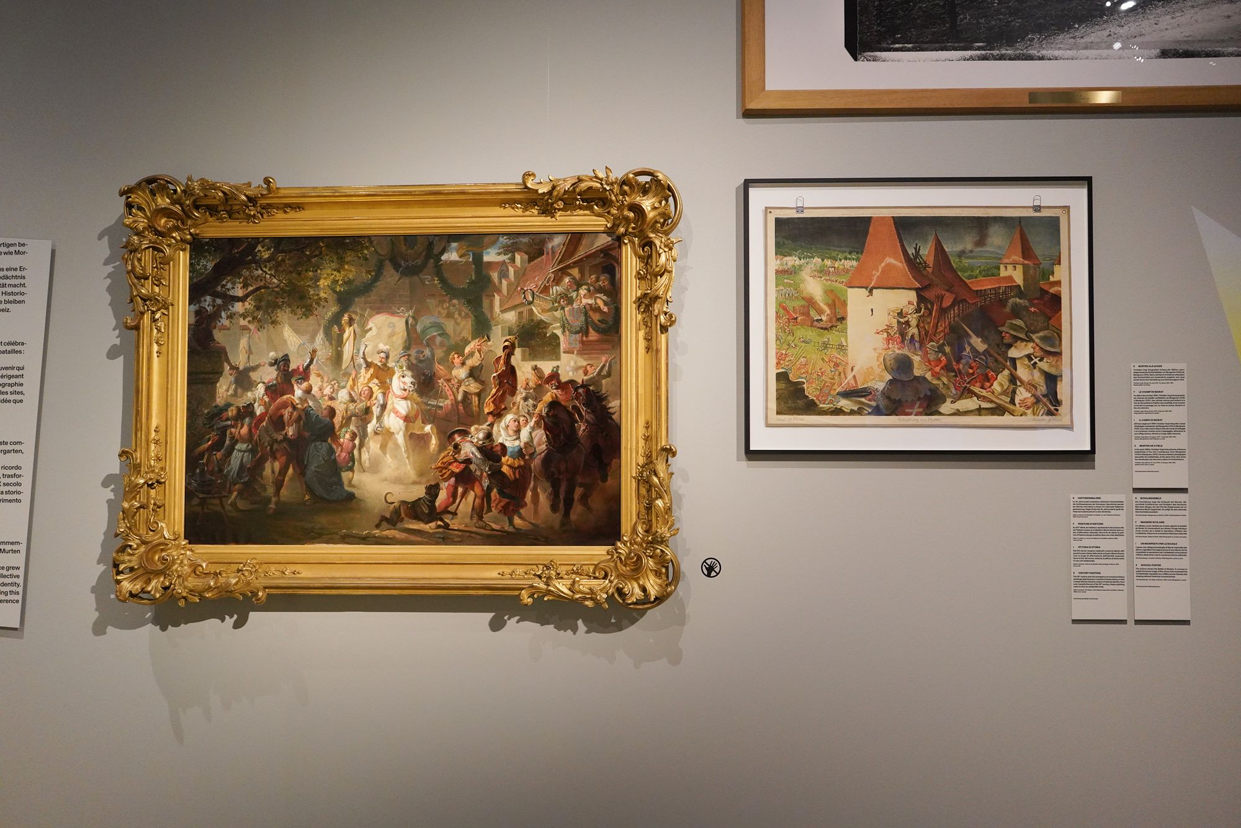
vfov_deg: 53.1
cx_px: 620
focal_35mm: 24
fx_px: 827
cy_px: 414
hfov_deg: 73.7
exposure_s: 1/80
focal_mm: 24
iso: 3200
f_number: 2.8
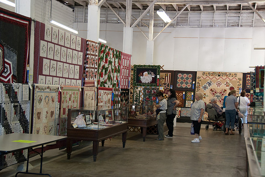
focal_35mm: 57
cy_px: 88
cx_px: 132
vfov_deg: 23.8
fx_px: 420
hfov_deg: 35.0
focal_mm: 38
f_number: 4.5
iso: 400
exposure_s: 1/25
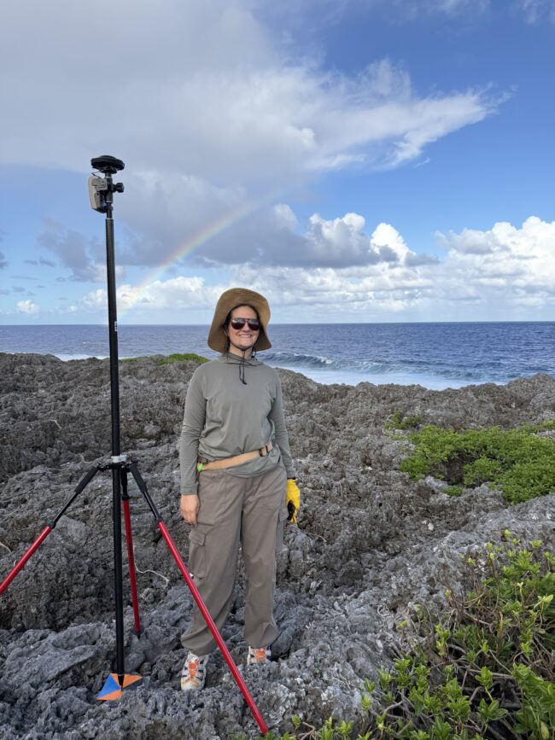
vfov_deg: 71.6
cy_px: 370
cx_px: 278
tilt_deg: -4.4
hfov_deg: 56.8
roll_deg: +0.0
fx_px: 513
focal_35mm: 24
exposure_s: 1/3953
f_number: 1.78
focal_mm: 6.76
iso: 80
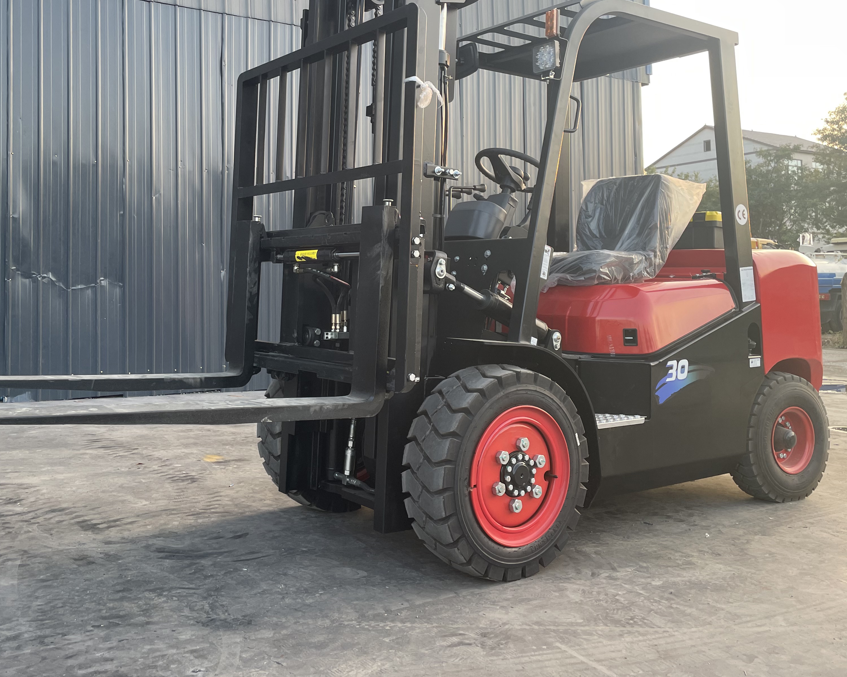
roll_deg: +1.1
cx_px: 379
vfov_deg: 43.1
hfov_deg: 52.7
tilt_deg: +3.7
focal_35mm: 34
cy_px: 258
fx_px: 852
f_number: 1.6
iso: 40
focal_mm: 4.2
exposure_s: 1/121
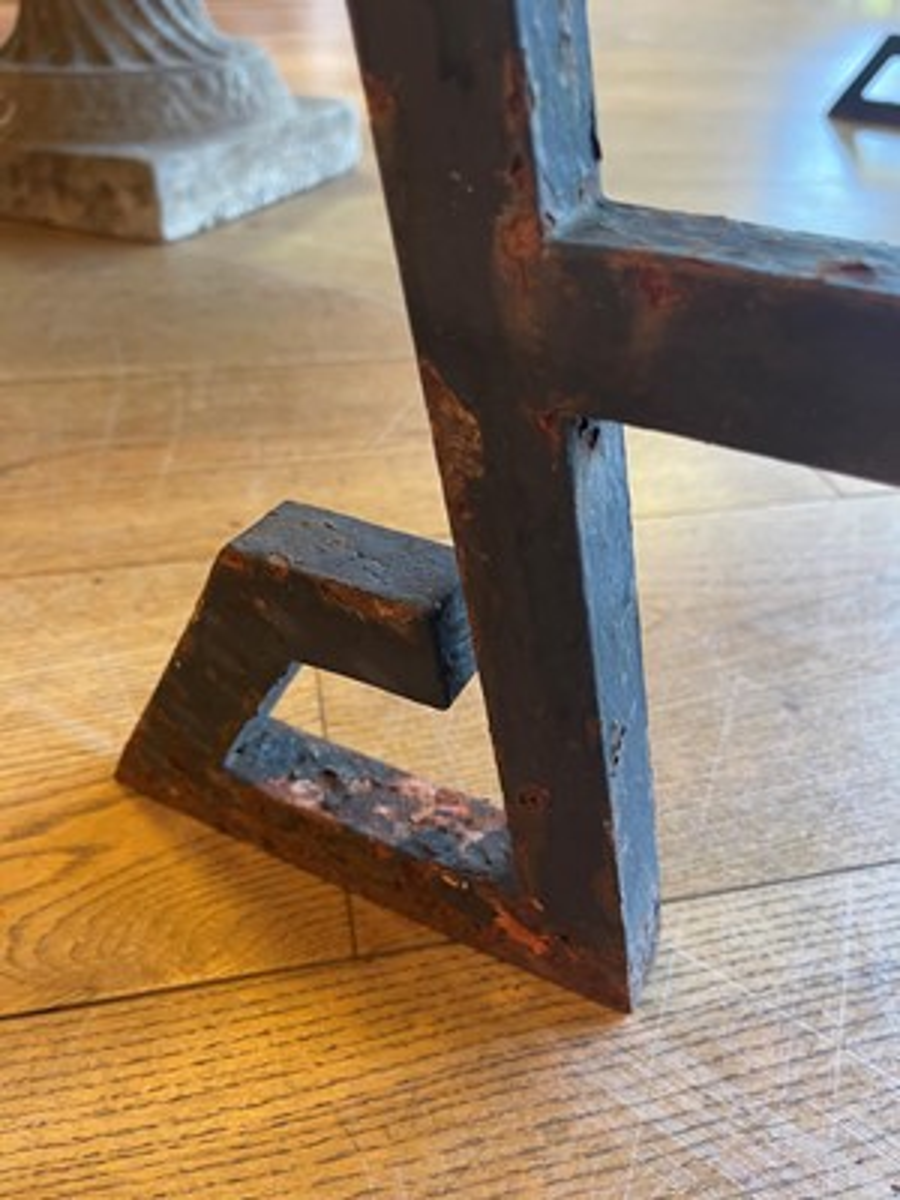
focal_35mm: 25
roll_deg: -0.4
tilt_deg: -37.6
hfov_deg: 54.9
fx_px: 867
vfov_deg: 69.4
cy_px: 600
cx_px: 450
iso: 200
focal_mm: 5.1
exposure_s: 1/50
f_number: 1.6
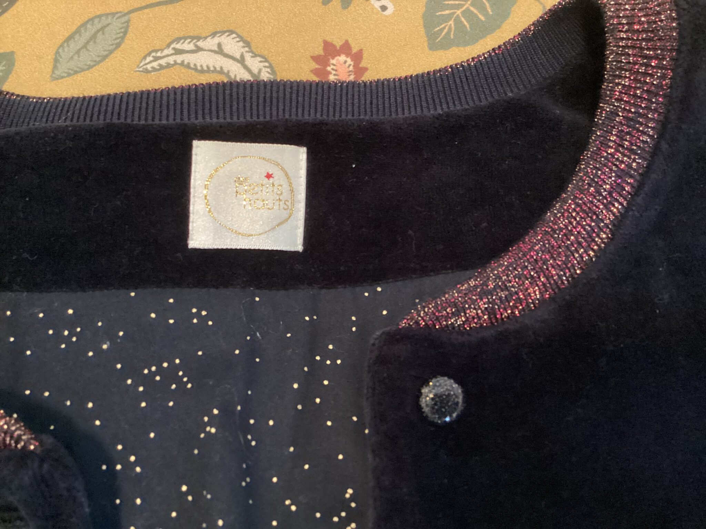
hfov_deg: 58.4
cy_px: 264
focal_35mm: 31
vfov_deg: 45.4
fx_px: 632
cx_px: 353
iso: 400
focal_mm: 3.3
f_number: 2.4
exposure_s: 1/40
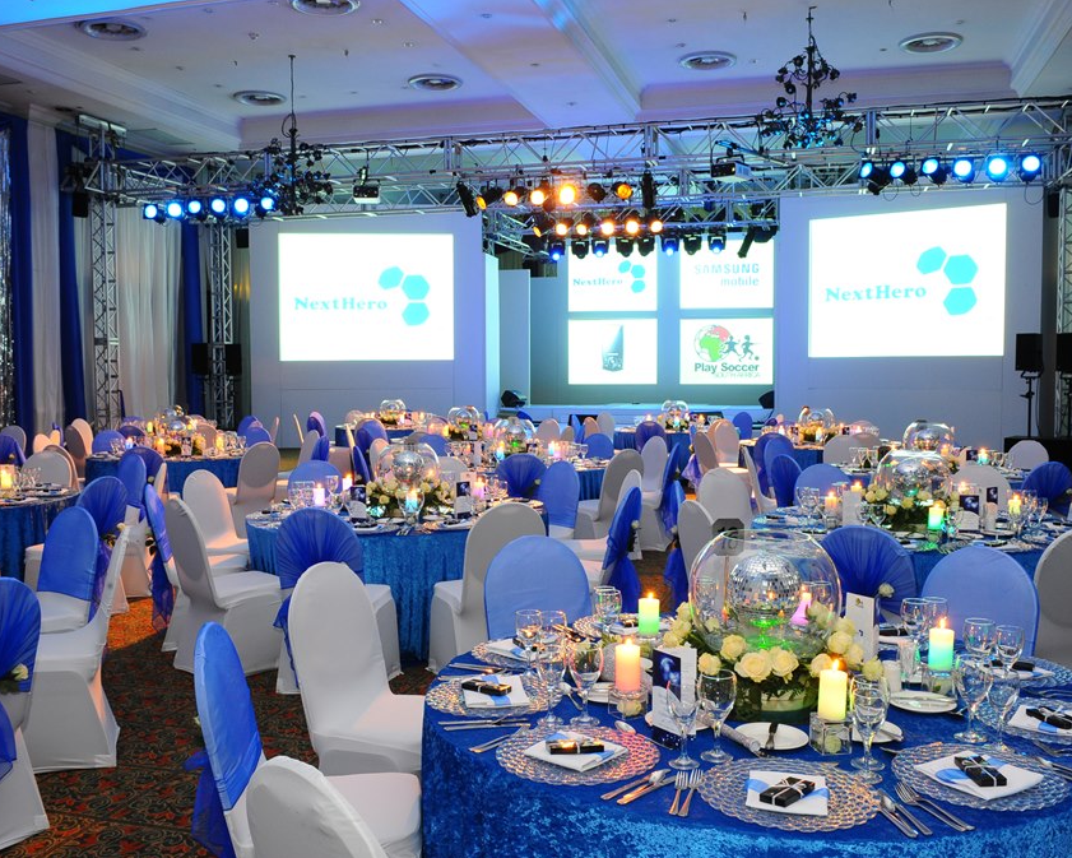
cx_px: 533
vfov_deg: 45.8
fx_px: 1015
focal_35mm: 32
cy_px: 432
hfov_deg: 55.7
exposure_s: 1/3
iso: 1250
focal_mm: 28
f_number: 11
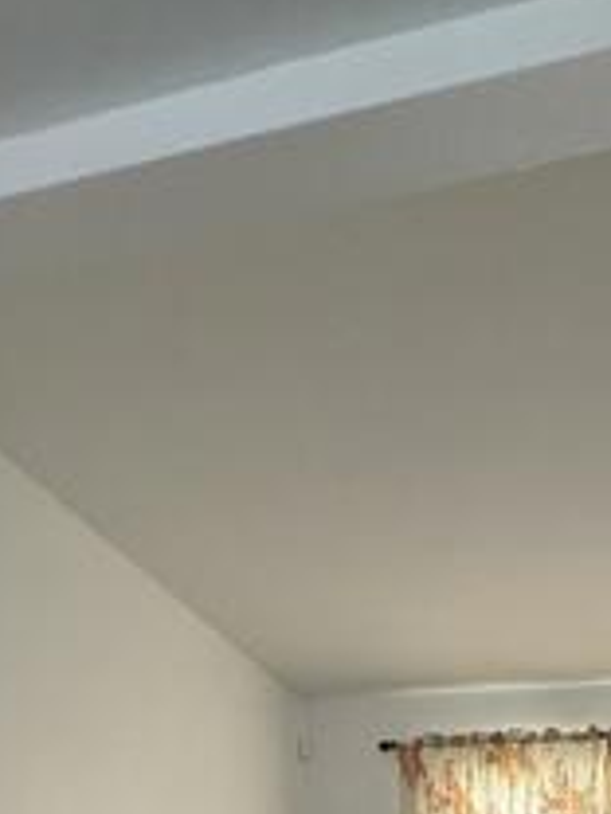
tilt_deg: -7.7
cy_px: 1037
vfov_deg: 33.3
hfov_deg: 33.0
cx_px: 454
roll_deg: -0.5
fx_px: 1012
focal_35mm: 43
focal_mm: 2.22
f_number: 2.2
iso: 320
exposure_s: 1/60
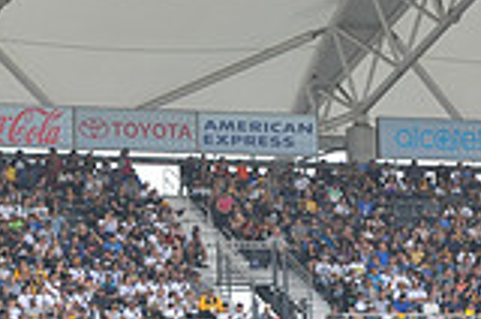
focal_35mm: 345
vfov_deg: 4.0
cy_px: 397
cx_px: 78
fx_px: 4600
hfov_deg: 6.0
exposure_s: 1/200
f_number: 7.1
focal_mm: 95
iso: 200
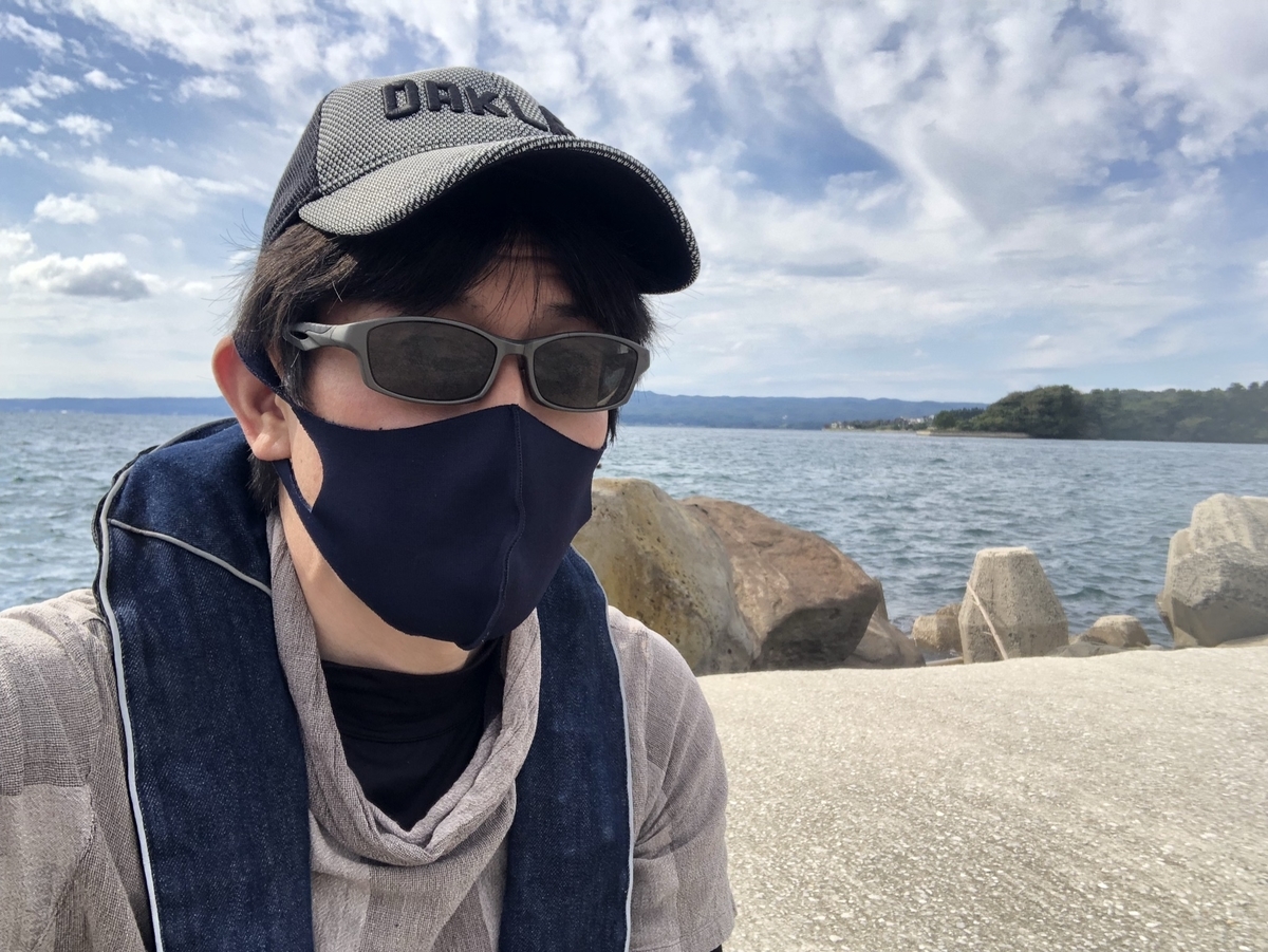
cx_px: 634
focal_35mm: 32
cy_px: 476
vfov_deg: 44.2
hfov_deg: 56.8
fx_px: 1173
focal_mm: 2.87
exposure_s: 1/637
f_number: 2.2
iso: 20
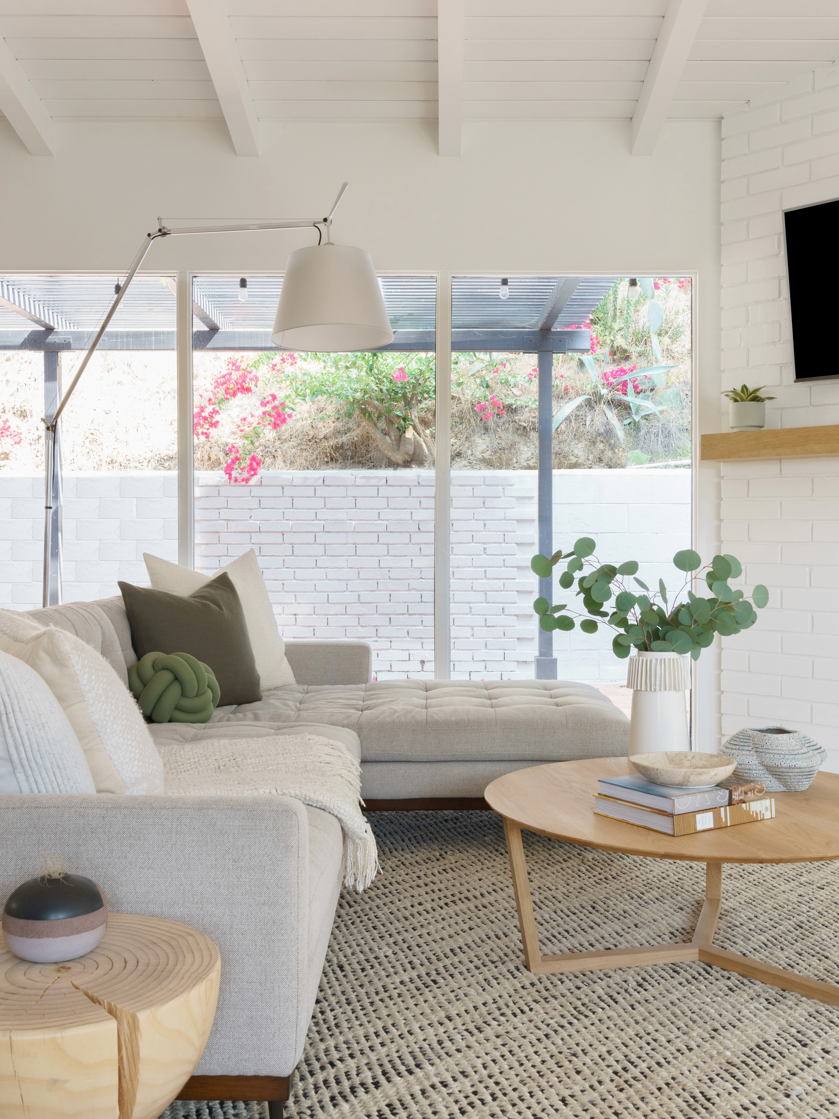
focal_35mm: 35
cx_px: 423
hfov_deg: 40.7
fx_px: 1131
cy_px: 531
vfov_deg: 52.6
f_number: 14
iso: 250
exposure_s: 1/5
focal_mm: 32
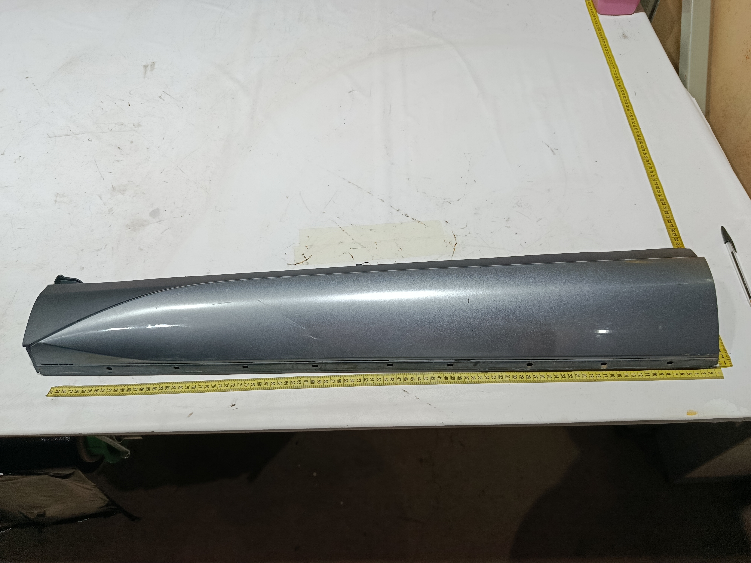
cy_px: 282
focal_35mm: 24
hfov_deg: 71.6
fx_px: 521
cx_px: 376
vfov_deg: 56.8
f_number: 1.7
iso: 162
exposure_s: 1/120
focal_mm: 5.24
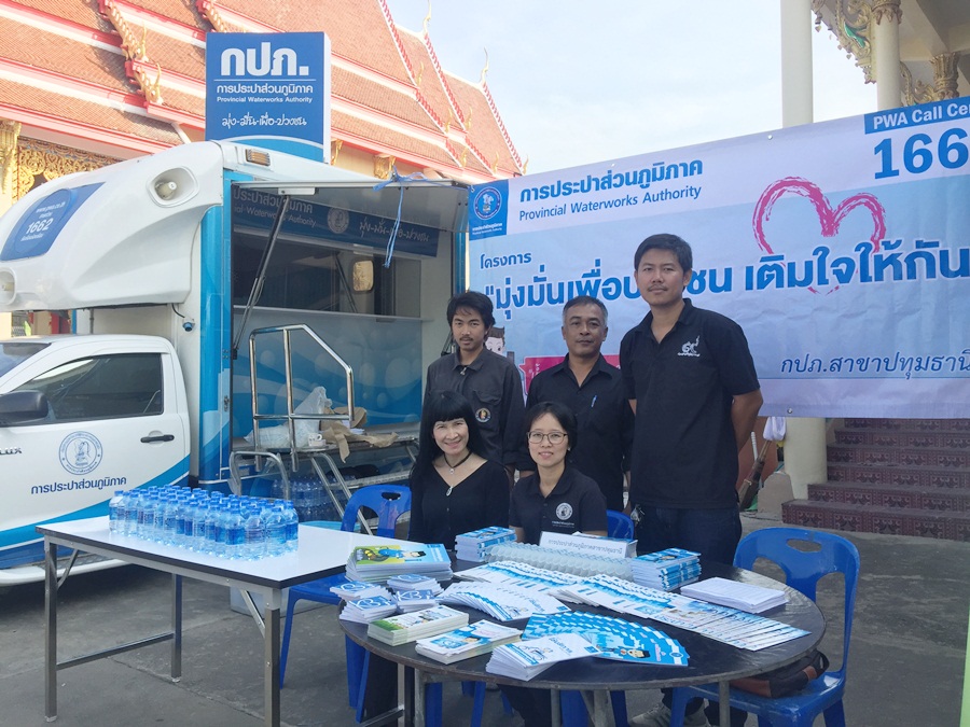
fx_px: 813
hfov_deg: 61.7
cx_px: 485
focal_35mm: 29
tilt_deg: +0.9
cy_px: 364
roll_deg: -0.6
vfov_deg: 48.2
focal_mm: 4.15
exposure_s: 1/775
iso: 32
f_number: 2.2
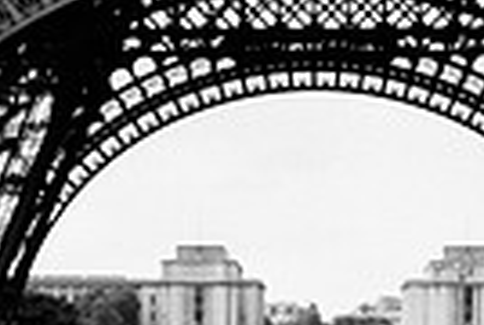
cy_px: 519
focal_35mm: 169
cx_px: 198
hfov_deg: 12.1
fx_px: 2277
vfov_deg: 8.0
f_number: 5.6
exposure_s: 1/500
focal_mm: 35
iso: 100
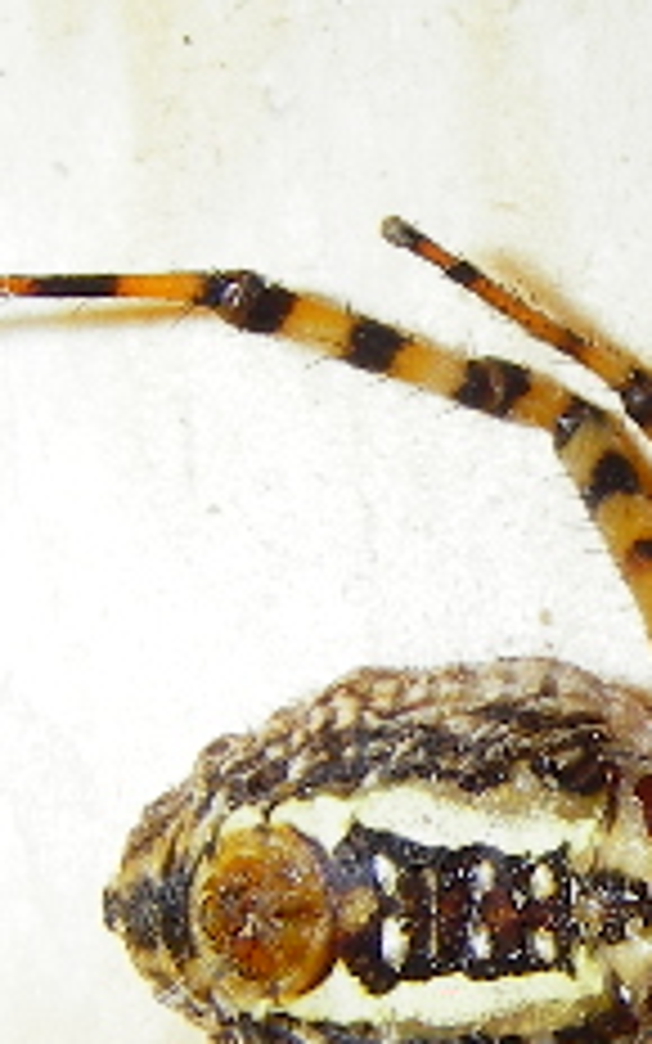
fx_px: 3156
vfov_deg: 18.6
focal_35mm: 111
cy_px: 814
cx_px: 746
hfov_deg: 11.6
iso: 50
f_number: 6.6
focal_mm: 6.3
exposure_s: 1/30
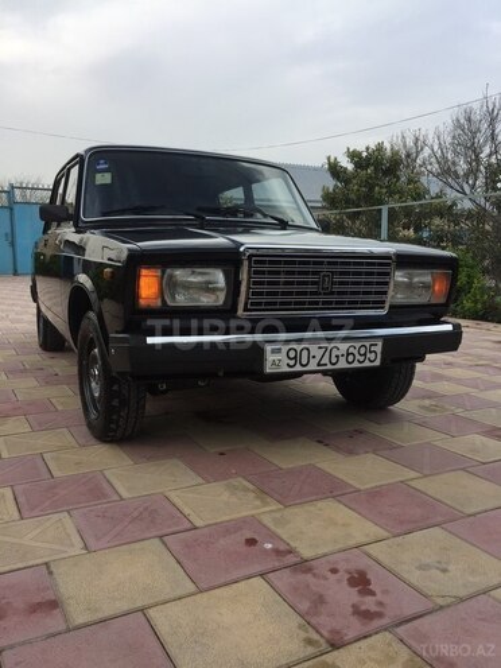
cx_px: 250
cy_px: 334
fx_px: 560
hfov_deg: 48.2
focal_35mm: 29
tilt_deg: -6.3
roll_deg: -0.2
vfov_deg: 61.7
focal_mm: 4.15
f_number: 2.2
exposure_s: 1/659
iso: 32
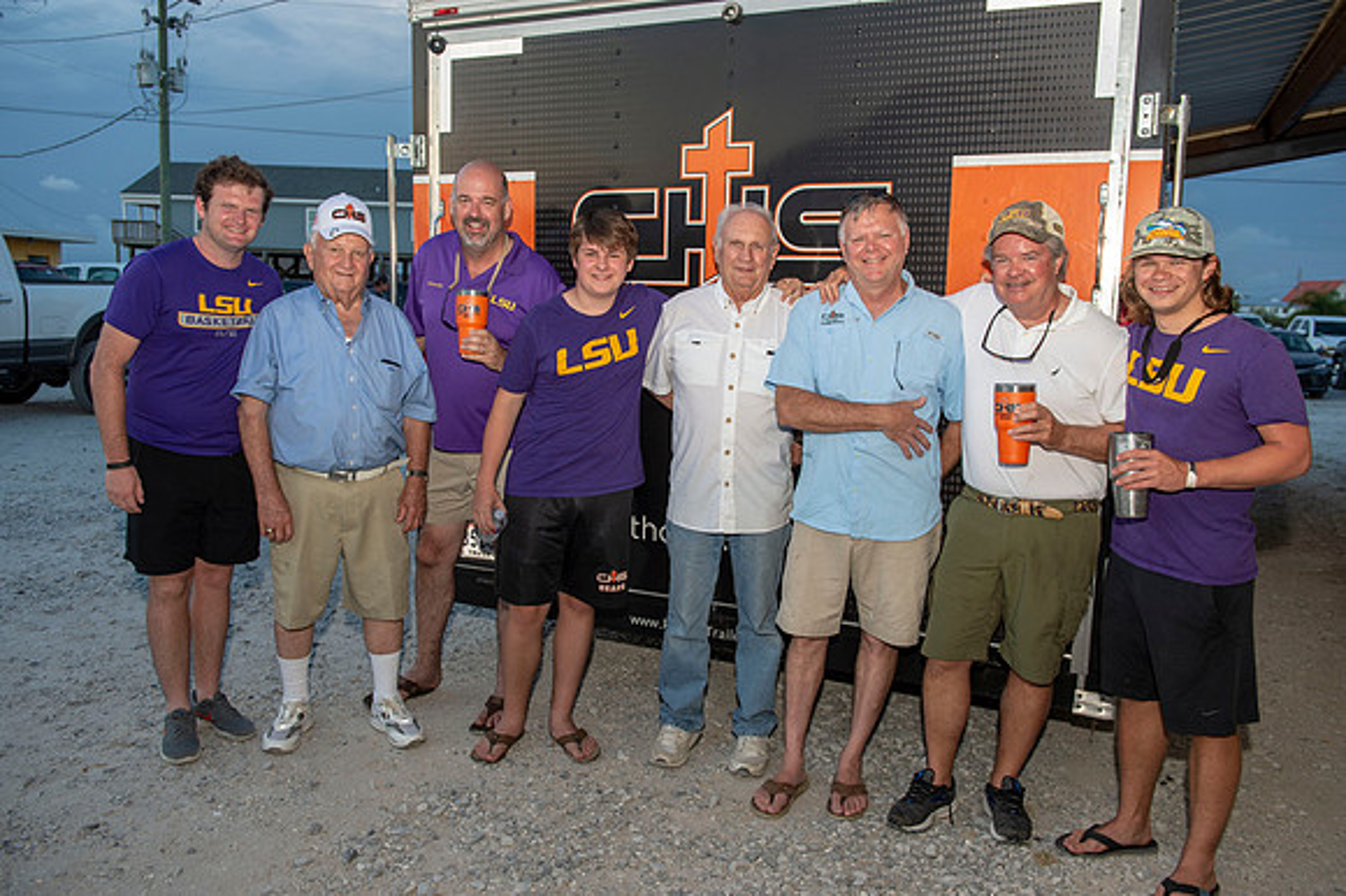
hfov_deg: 65.5
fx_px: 1046
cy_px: 448
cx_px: 673
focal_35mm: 28
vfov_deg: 46.4
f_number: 4.5
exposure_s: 1/160
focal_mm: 28
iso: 200
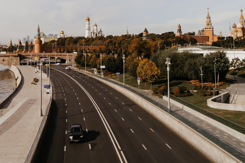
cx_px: 120
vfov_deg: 30.3
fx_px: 293
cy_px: 30
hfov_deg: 45.4
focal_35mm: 43
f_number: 4
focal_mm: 24
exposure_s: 1/500
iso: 100
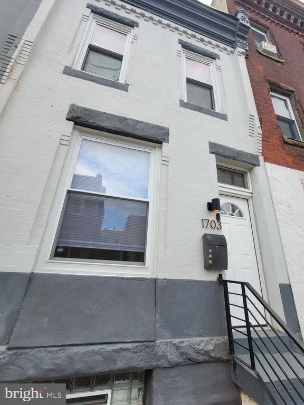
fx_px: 152
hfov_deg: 89.9
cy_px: 202
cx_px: 152
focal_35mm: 13
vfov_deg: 106.2
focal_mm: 2.2
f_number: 2.2
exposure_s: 1/255
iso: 64
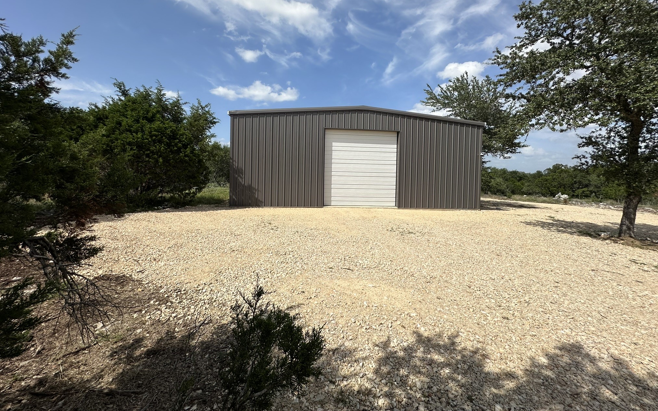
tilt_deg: -0.5
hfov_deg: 101.5
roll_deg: -2.3
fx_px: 269
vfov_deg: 74.4
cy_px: 179
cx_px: 327
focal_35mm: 15
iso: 50
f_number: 2.2
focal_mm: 2.22
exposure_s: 1/3731
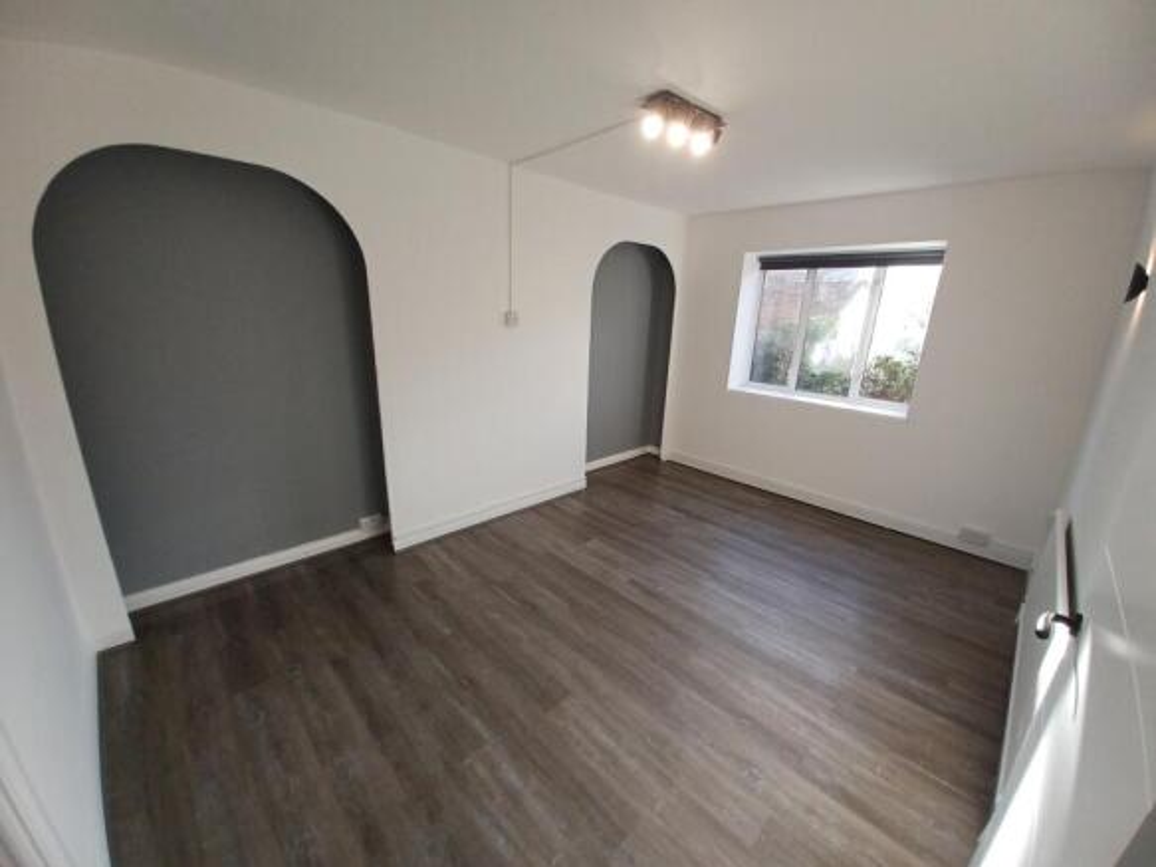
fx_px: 434
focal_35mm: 13
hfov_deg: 106.2
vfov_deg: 89.9
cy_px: 434
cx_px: 578
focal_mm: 1.42
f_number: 2.2
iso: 50
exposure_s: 1/100
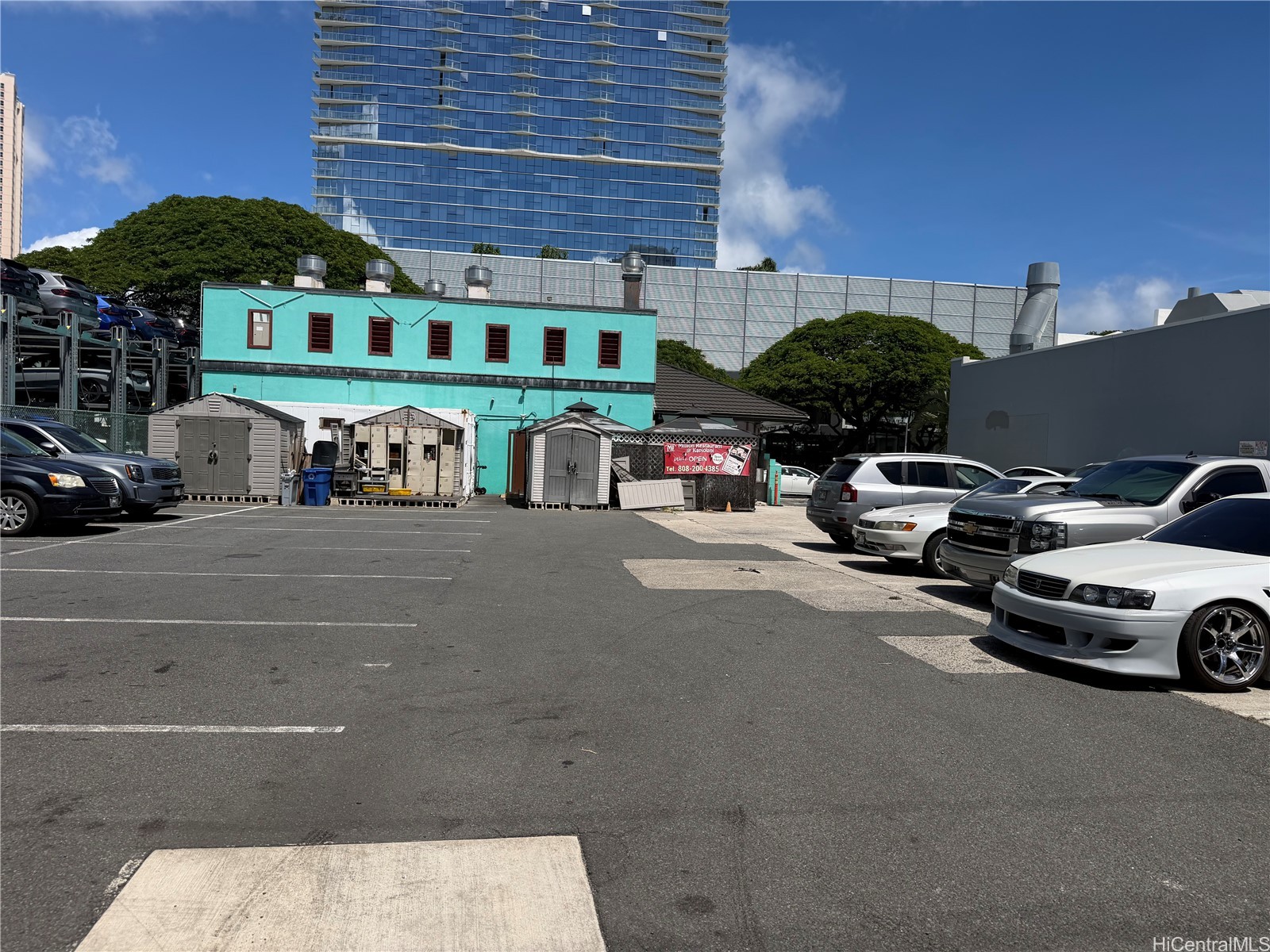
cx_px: 635
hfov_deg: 71.6
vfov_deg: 56.8
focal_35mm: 24
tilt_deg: +0.5
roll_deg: -3.4
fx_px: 881
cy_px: 476
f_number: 1.78
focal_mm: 6.76
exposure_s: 1/7353
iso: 80
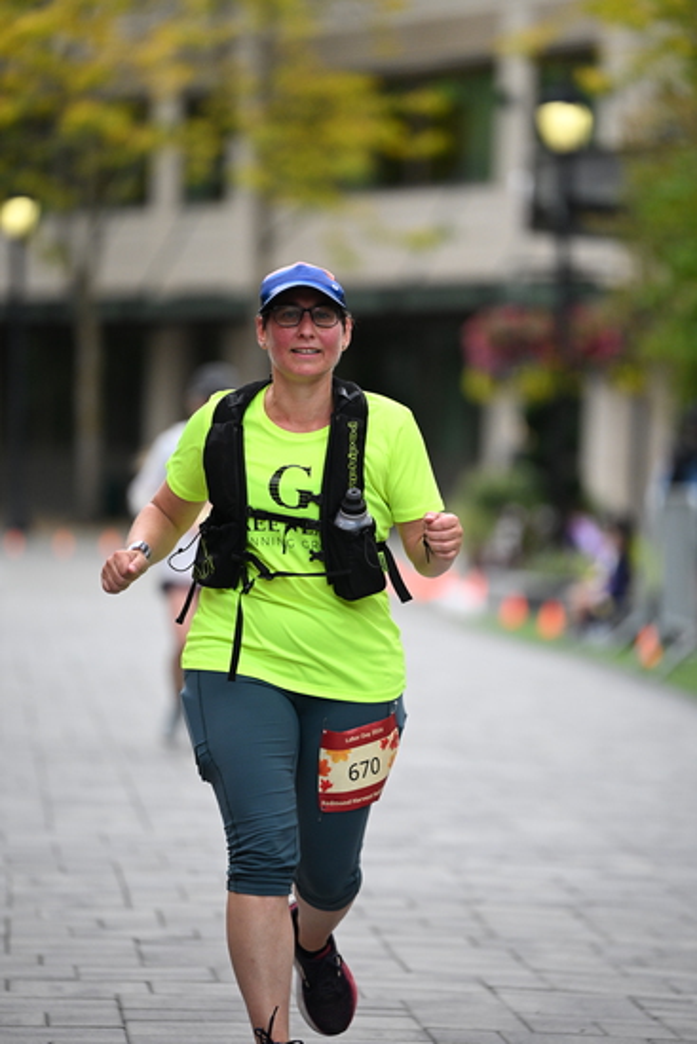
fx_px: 5804
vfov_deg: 10.3
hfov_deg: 6.9
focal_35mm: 200
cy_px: 522
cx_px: 348
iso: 1600
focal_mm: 200
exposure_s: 1/5000
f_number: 2.8
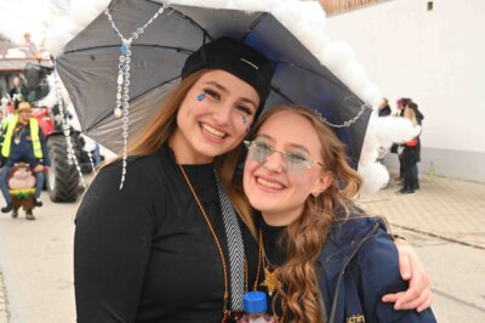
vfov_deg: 28.6
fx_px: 633
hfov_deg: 41.9
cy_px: 162
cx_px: 242
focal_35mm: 47
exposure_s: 1/400
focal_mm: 47
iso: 2500
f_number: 10
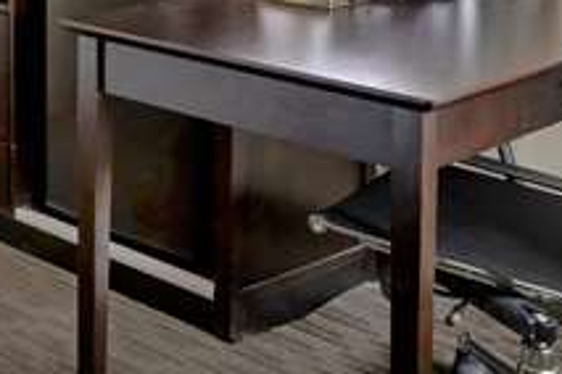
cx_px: -286
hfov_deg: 21.8
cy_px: -203
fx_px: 1202
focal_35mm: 77
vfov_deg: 16.1
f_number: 9
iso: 100
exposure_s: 1/2
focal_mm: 16
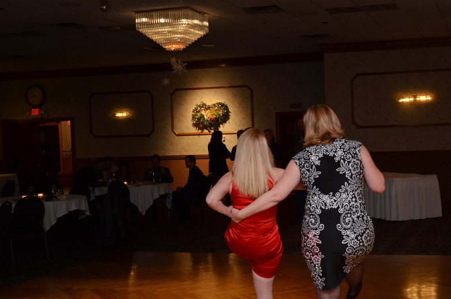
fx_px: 737
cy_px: 163
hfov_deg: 33.8
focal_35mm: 59
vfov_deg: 22.9
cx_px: 290
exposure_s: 1/60
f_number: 4
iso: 800
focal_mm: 26
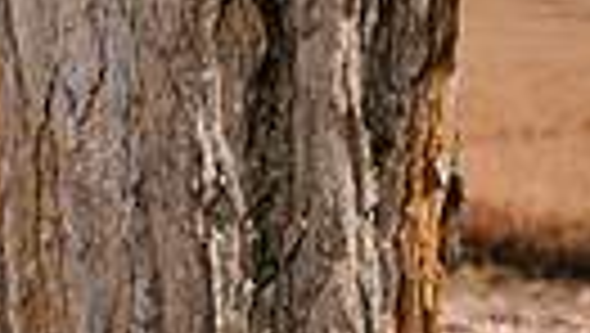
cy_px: 161
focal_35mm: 139
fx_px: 2177
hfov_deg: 14.0
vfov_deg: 8.8
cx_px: -423
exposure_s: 1/200
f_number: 5
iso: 64
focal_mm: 30
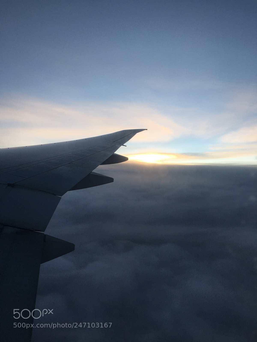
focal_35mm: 29
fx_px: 287
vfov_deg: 61.7
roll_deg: -1.9
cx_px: 128
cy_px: 171
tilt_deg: -1.5
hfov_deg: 48.2
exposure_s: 1/368
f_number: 2.2
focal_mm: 4.15
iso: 25
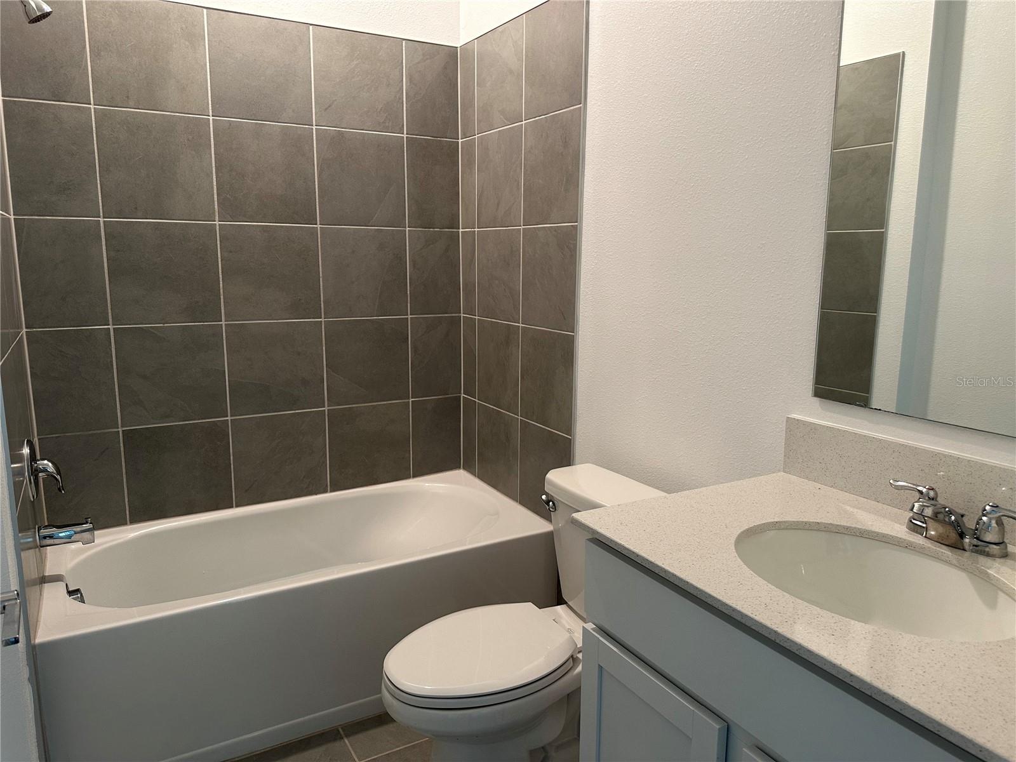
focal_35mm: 24
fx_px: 704
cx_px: 508
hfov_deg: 71.6
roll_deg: -0.3
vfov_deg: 56.8
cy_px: 381
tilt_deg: -9.4
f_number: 1.78
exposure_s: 1/60
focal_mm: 6.86
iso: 160
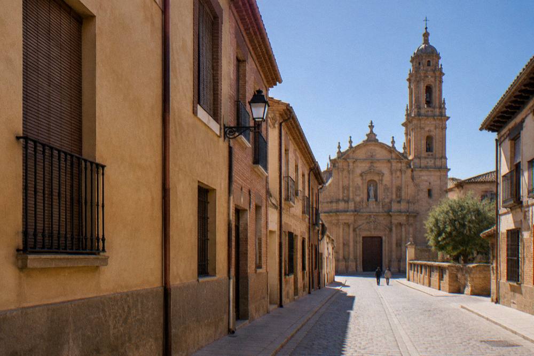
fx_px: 519
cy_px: 178
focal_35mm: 35
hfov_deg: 54.5
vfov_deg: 37.8
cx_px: 267
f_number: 9
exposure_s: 1/400
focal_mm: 35
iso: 500
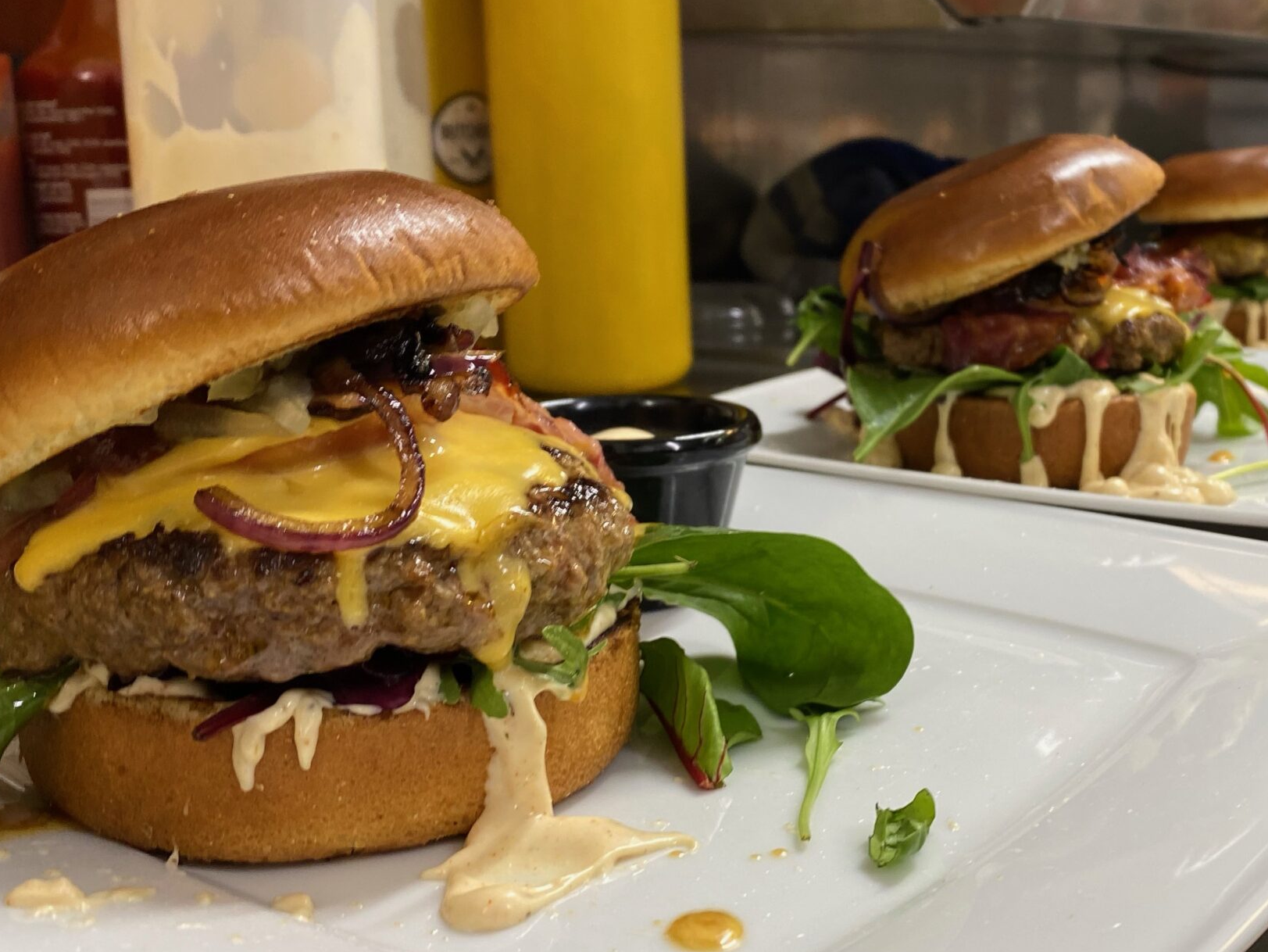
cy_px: 421
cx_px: 819
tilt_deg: -10.3
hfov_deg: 45.2
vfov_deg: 35.1
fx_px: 1502
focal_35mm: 41
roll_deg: -0.8
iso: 64
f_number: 1.8
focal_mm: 4.25
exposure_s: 1/50
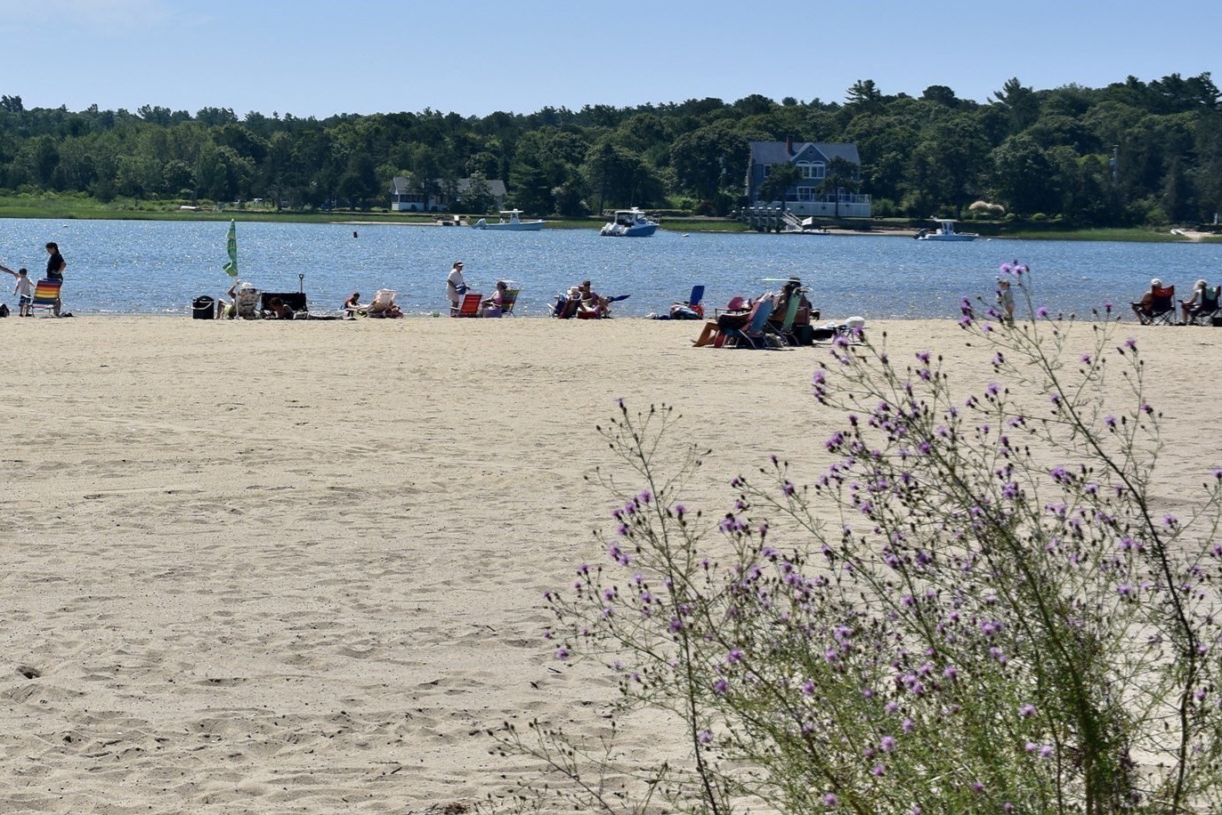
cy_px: 225
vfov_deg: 16.0
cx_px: 339
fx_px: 2886
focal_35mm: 85
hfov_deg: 23.7
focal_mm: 38
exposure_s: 1/500
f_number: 8
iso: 125
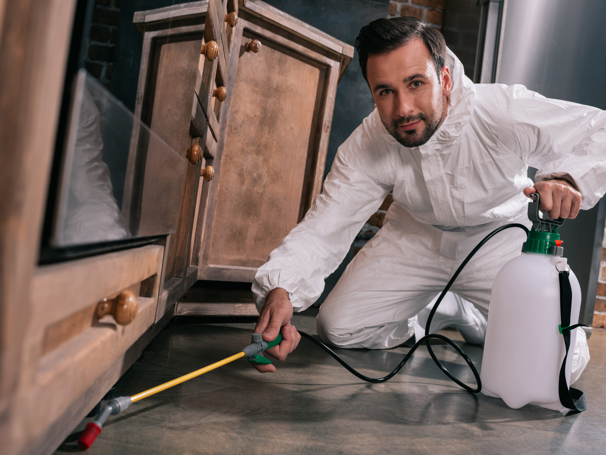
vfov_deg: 37.7
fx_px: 665
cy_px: 228
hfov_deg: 48.9
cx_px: 336
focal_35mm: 38
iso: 400
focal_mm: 35
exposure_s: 1/200
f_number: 5
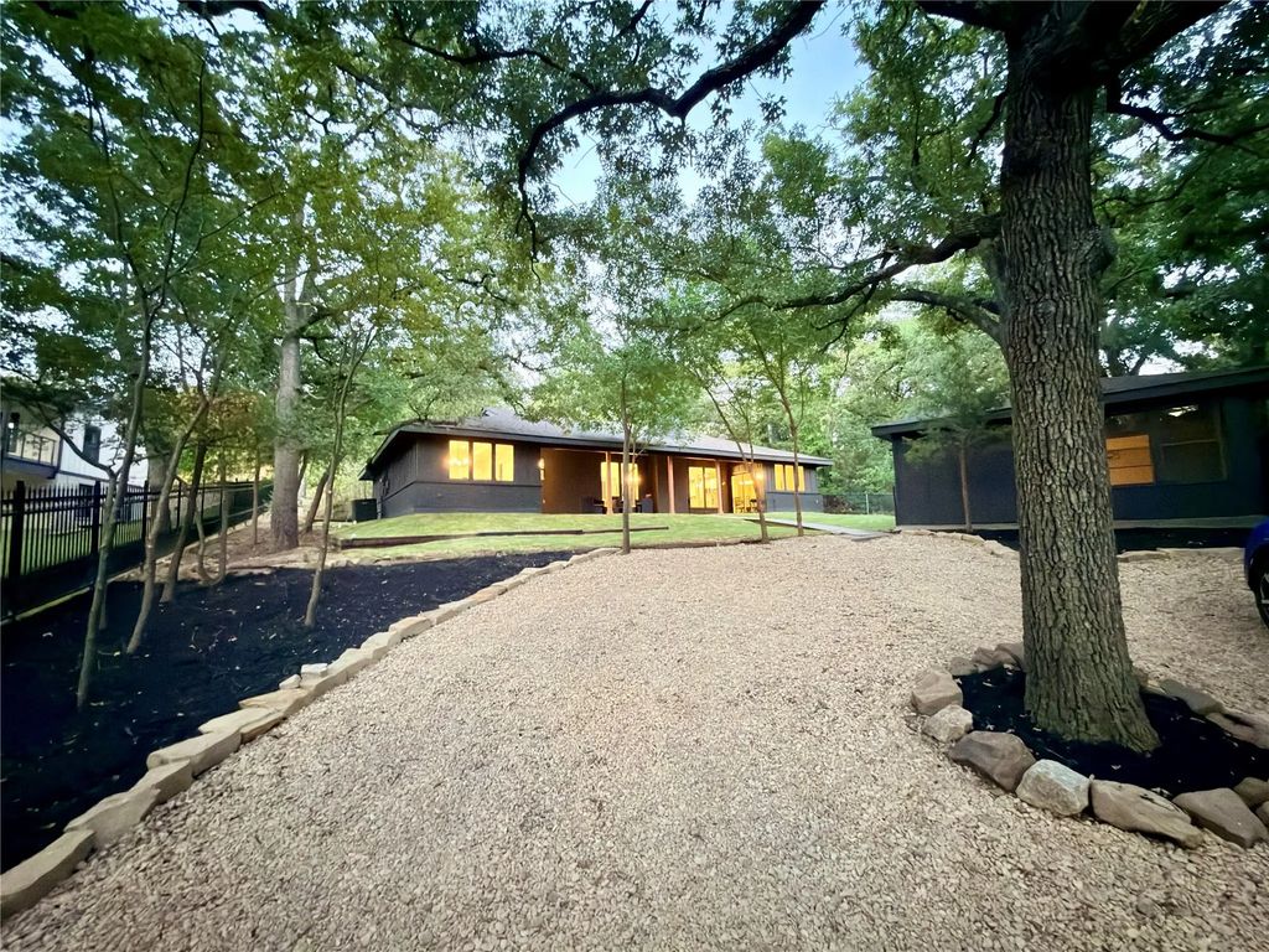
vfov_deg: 85.7
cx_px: 634
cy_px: 476
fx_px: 513
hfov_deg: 102.1
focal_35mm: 14
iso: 800
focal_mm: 2.22
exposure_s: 1/15
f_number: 2.2
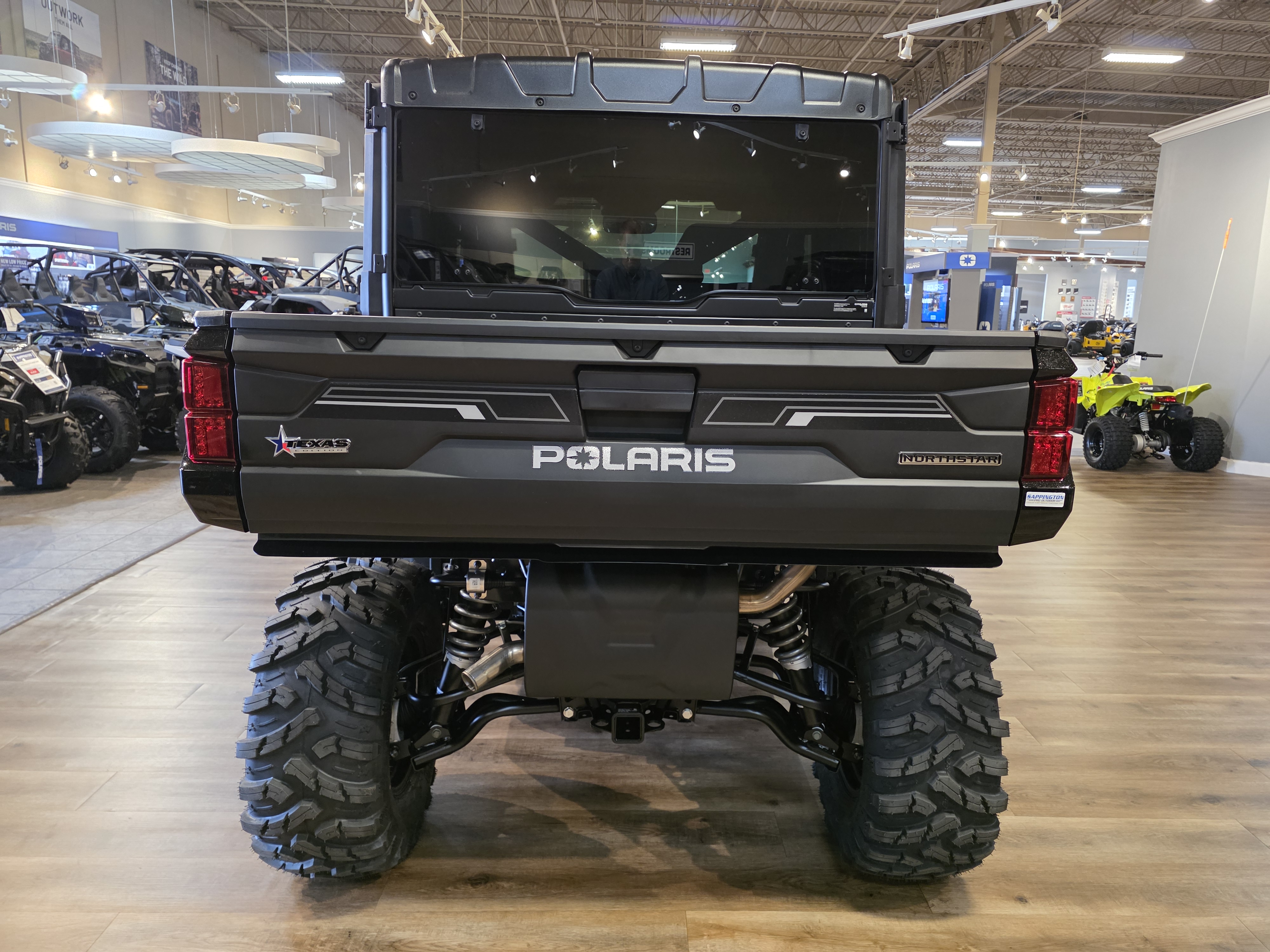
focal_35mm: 23
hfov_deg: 73.9
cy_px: 476
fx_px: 844
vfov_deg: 58.9
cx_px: 635
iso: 1250
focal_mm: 6.3
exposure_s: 1/120
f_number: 1.7
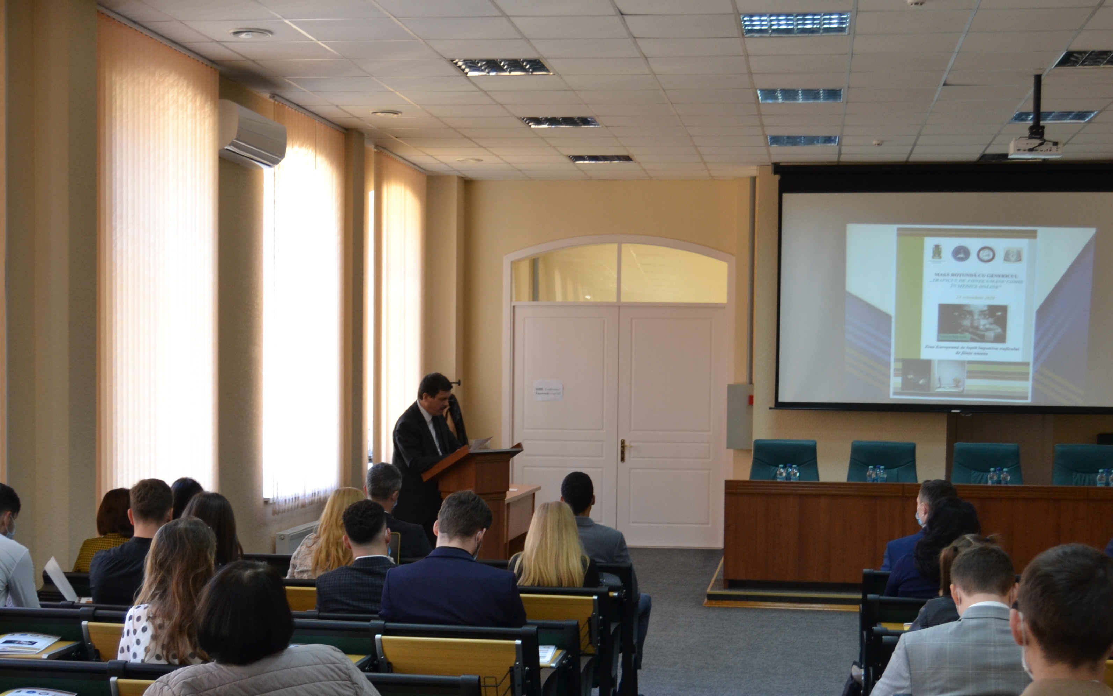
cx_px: 542
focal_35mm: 53
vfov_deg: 24.3
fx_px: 1608
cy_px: 447
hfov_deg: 38.2
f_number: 3.8
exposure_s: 1/60
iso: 400
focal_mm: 24
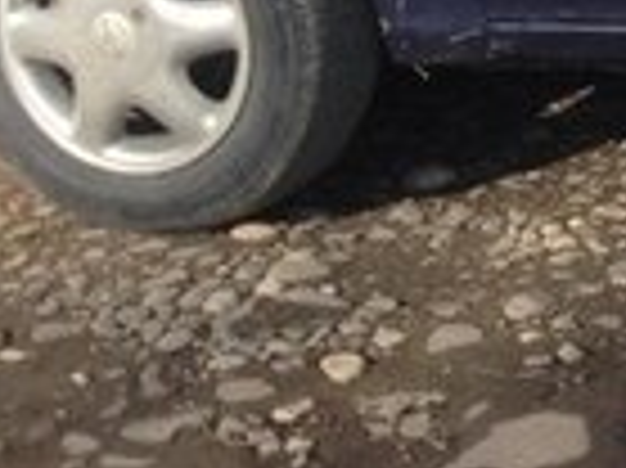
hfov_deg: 11.4
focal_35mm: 157
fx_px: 2837
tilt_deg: -9.7
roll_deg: +0.1
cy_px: -169
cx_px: 1252
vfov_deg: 9.3
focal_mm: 4.12
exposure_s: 1/821
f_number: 2.4
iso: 50
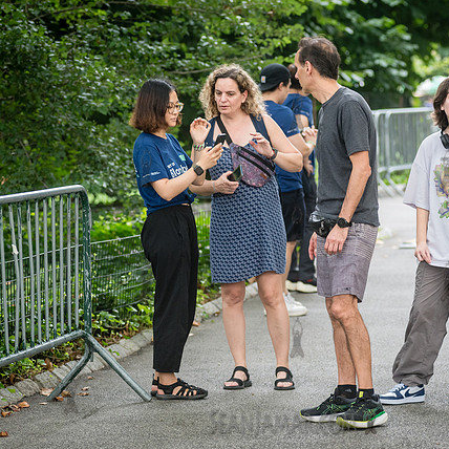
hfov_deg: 10.0
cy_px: 200
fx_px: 2568
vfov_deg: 10.0
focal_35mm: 175
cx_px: 282
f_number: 3.5
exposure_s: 1/200
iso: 1000
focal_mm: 120
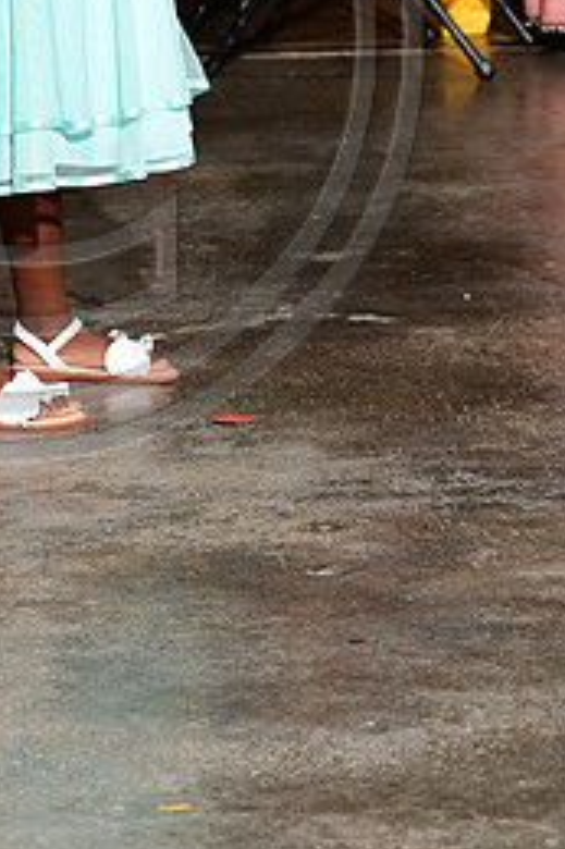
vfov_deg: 10.0
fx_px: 4832
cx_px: -3
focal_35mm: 205
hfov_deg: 6.7
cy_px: 36
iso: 1000
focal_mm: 92
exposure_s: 1/125
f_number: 6.3
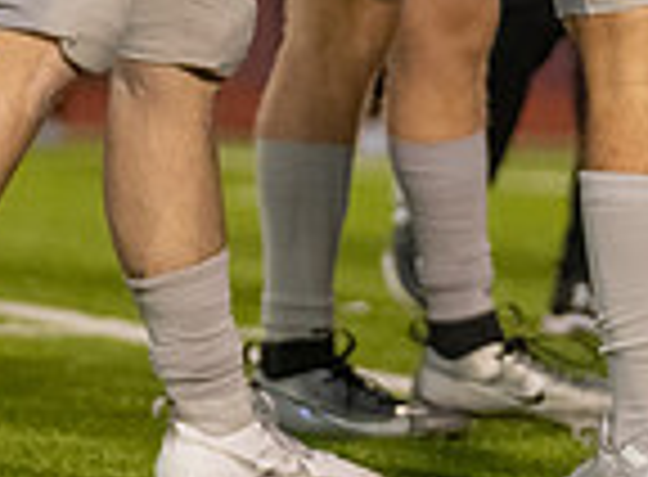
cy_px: -375
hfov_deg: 2.8
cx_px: 222
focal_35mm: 709
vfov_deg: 2.1
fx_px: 13184
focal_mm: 136
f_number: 2.8
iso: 5000
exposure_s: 1/1250
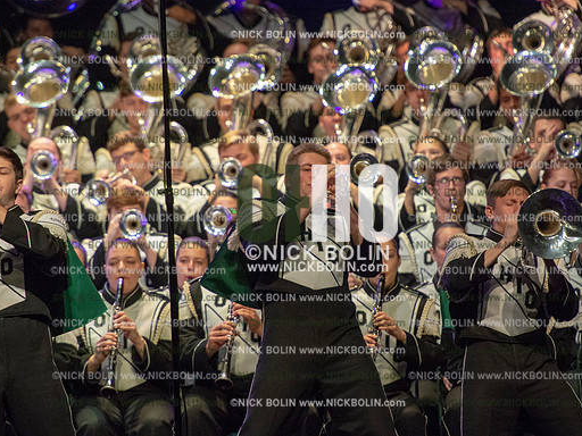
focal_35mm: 414
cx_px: 317
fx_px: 6961
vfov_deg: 3.6
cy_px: 218
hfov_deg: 4.8
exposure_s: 1/400
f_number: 5.6
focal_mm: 380
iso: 8000
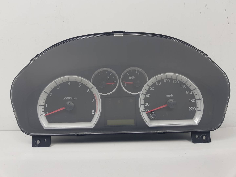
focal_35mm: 26
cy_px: 88
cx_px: 118
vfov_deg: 53.1
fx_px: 177
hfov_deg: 67.3
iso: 40
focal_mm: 4.2
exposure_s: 1/227
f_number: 1.7
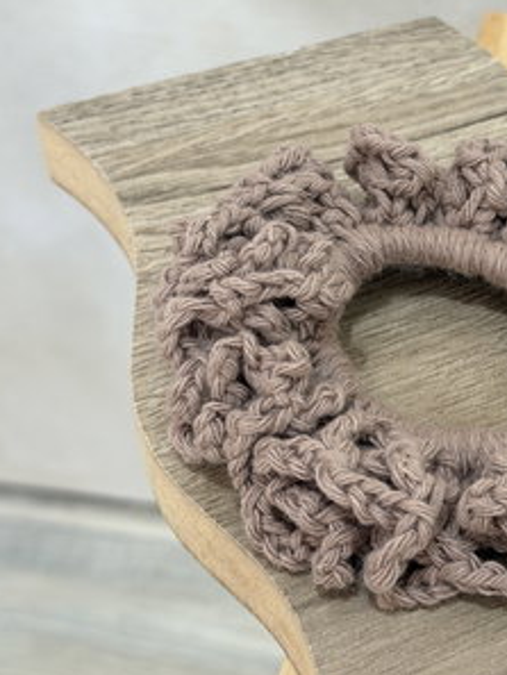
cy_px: 238
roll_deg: -0.1
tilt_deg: -43.5
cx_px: 437
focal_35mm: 86
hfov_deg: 17.0
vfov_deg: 22.7
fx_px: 1678
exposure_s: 1/50
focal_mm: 6.76
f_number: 1.78
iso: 125
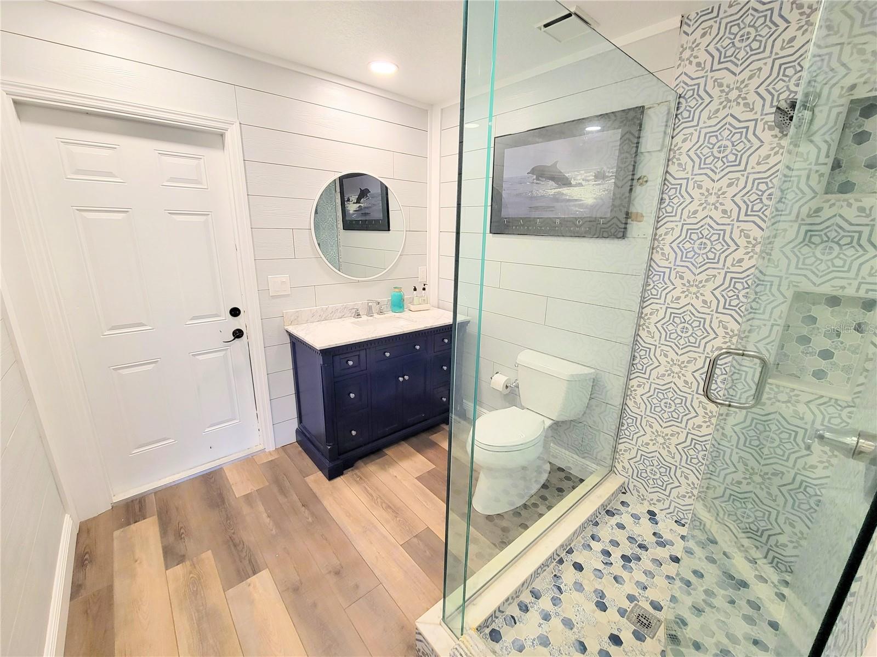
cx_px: 438
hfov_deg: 106.2
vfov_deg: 89.9
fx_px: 329
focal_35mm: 13
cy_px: 328
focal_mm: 2.2
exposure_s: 1/60
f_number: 2.2
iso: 200
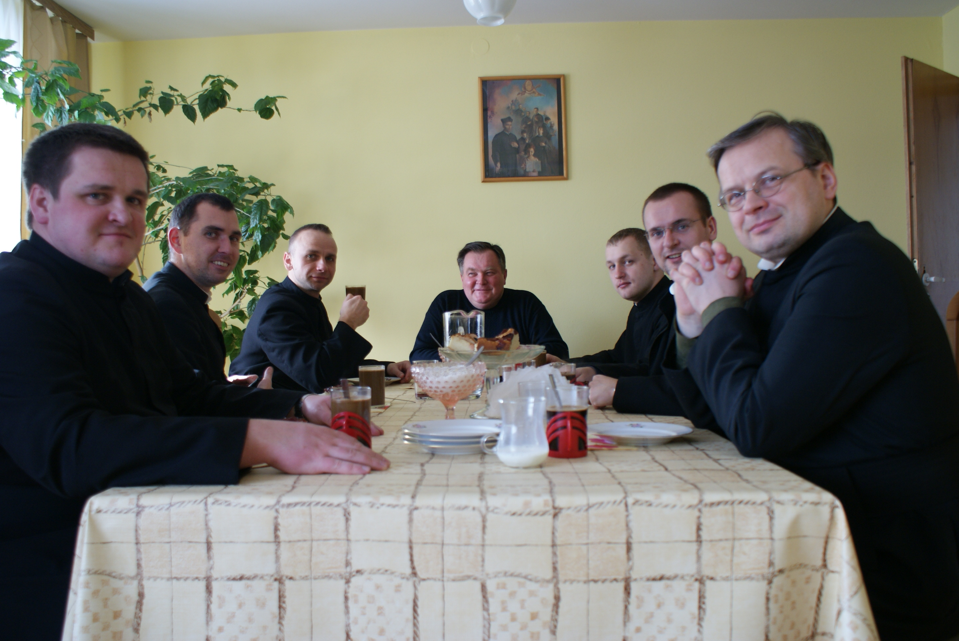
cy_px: 320
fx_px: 800
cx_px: 480
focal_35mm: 30
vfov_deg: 43.7
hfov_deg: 61.9
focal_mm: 20
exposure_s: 1/30
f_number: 4
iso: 250
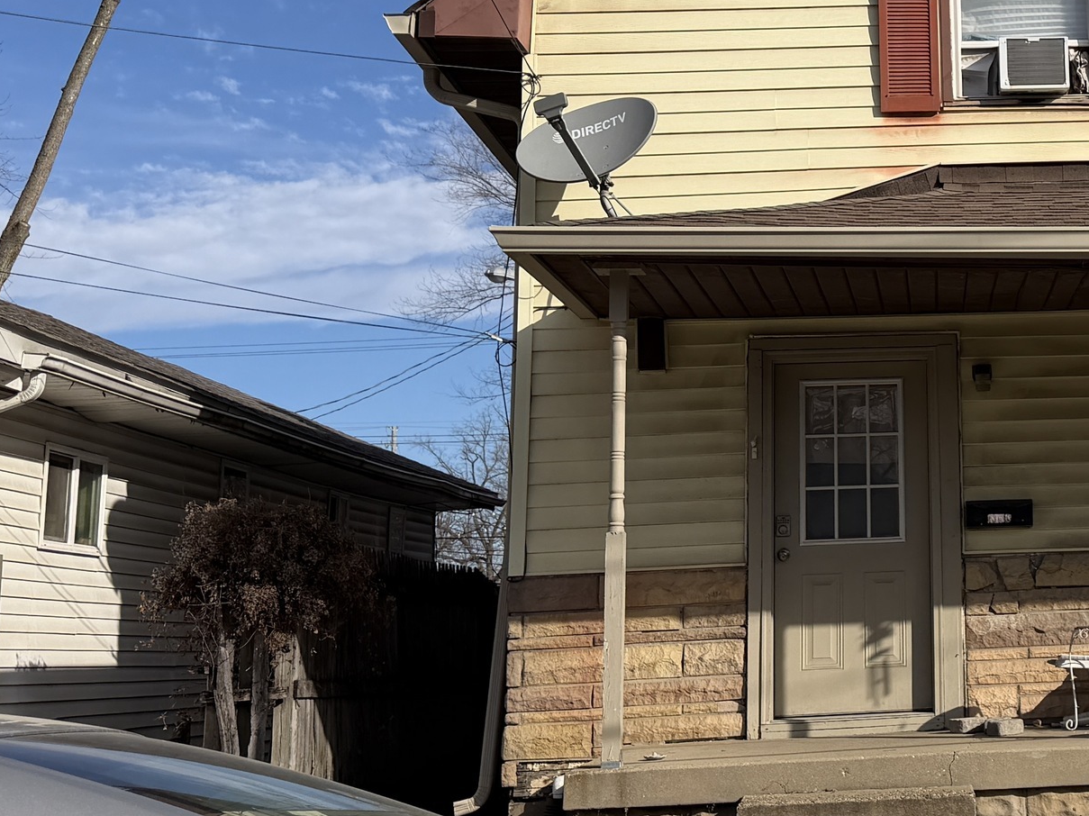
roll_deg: +1.2
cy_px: 268
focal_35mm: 61
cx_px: 1092
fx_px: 1918
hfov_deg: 29.6
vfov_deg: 23.9
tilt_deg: +11.9
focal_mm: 6.76
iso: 80
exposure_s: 1/6711
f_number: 1.78
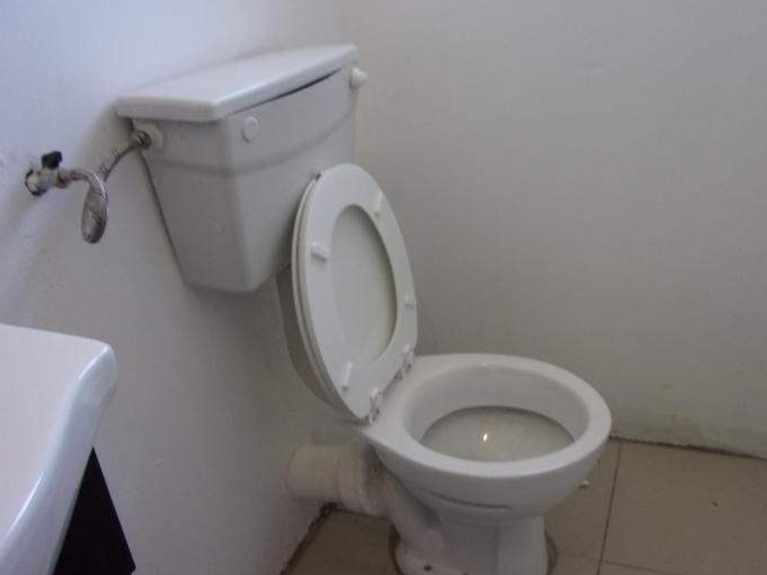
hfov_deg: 63.1
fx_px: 620
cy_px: 313
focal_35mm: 28
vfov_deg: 49.7
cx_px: 441
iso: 141
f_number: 3.3
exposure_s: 1/34
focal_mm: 4.3
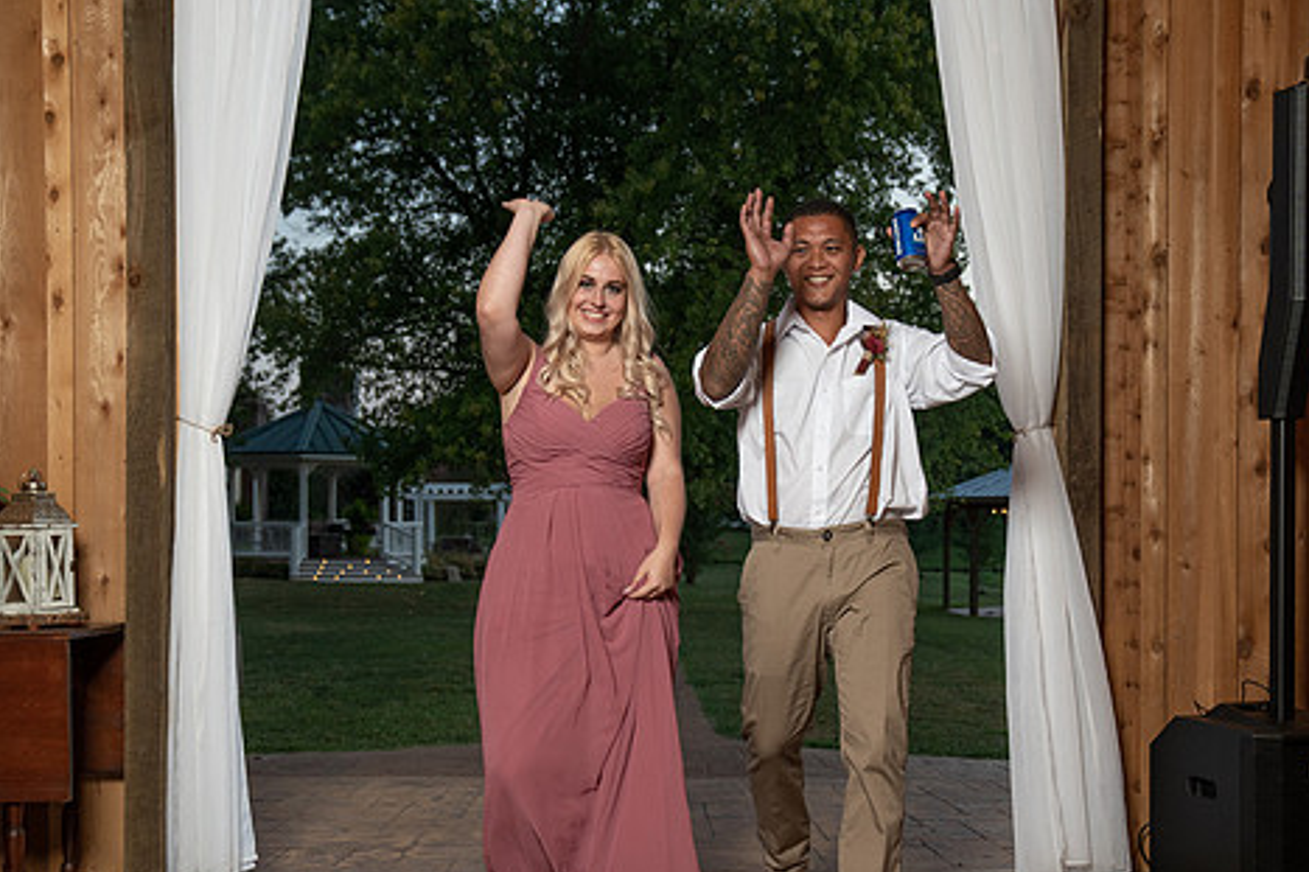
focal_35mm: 46
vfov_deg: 29.1
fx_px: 1672
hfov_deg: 42.7
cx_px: 743
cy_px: 531
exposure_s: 1/200
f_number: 4
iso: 1000
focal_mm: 37
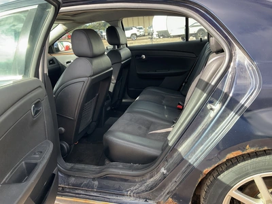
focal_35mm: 29
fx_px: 228
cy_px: 102
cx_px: 136
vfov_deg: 48.2
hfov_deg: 61.7
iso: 20
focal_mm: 3
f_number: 1.8
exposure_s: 1/192
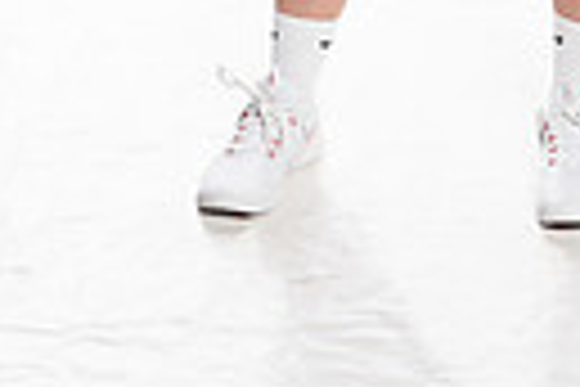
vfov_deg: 7.3
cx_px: 513
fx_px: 2819
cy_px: -580
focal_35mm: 175
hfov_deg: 11.7
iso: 400
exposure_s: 1/250
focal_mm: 50
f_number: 8
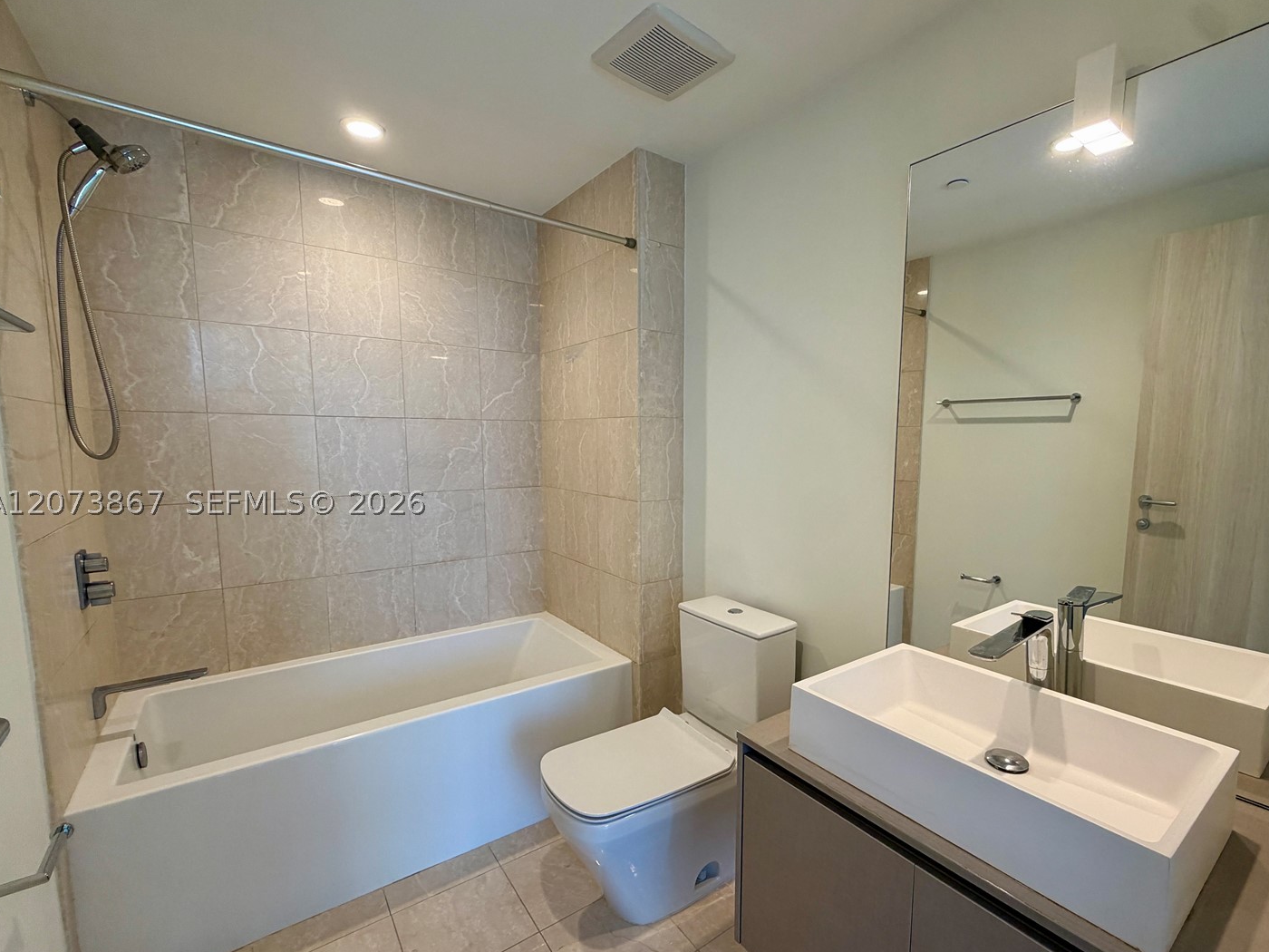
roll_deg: -0.8
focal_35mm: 16
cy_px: 502
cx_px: 702
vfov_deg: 78.0
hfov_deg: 94.1
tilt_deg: -6.4
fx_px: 587
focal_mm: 2.22
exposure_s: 1/120
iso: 125
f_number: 2.2
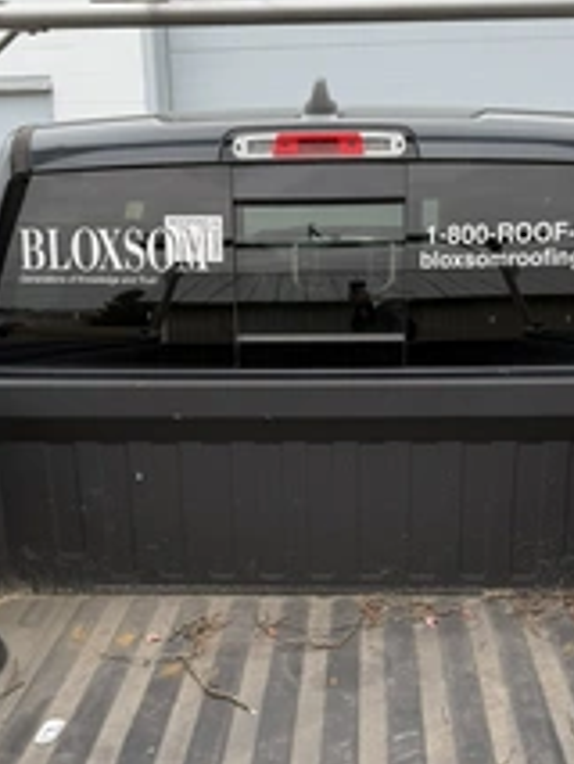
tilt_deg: -16.6
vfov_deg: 41.7
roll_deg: +2.2
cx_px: 319
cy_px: 484
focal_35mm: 45
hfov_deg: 32.2
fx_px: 994
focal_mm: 6.76
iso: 80
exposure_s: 1/514
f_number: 1.78
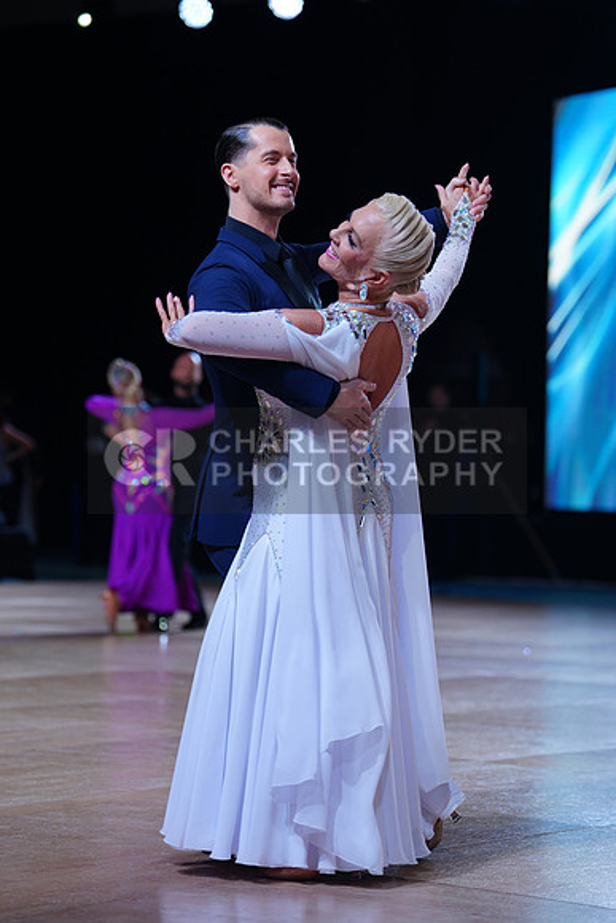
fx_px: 2693
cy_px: 462
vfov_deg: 19.5
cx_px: 308
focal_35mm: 105
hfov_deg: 13.0
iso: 400
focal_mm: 105
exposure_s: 1/500
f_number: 2.8
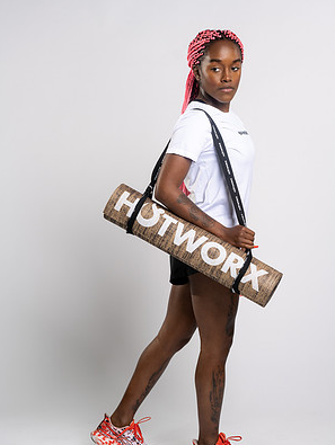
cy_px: 242
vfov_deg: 21.1
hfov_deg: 15.9
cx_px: 167
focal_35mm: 93
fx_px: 1198
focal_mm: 85
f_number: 4
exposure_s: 1/160
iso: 200
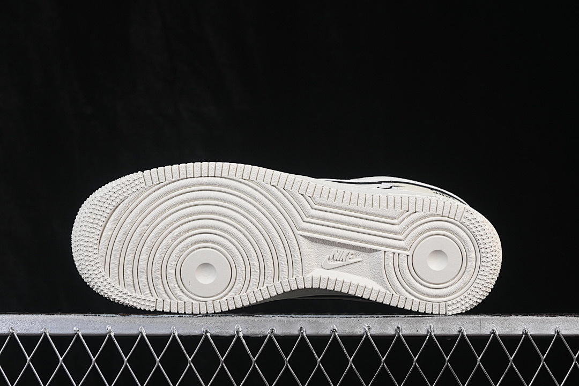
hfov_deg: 27.0
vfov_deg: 18.2
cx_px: 290
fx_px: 1206
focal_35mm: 75
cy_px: 193
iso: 160
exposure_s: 1/80
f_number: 8
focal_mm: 50
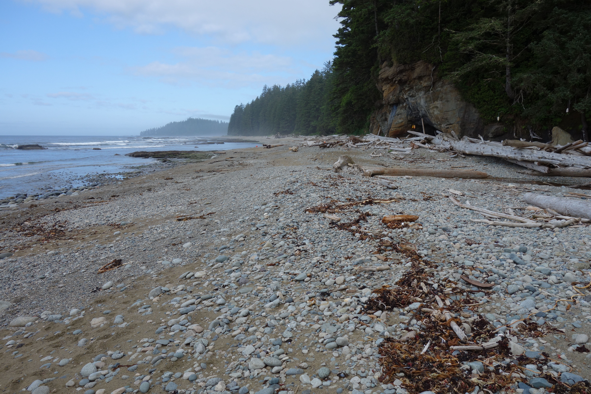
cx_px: 296
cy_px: 197
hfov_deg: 65.5
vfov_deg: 46.4
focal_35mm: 28
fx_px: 460
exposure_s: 1/400
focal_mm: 10.4
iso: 125
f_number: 5.6
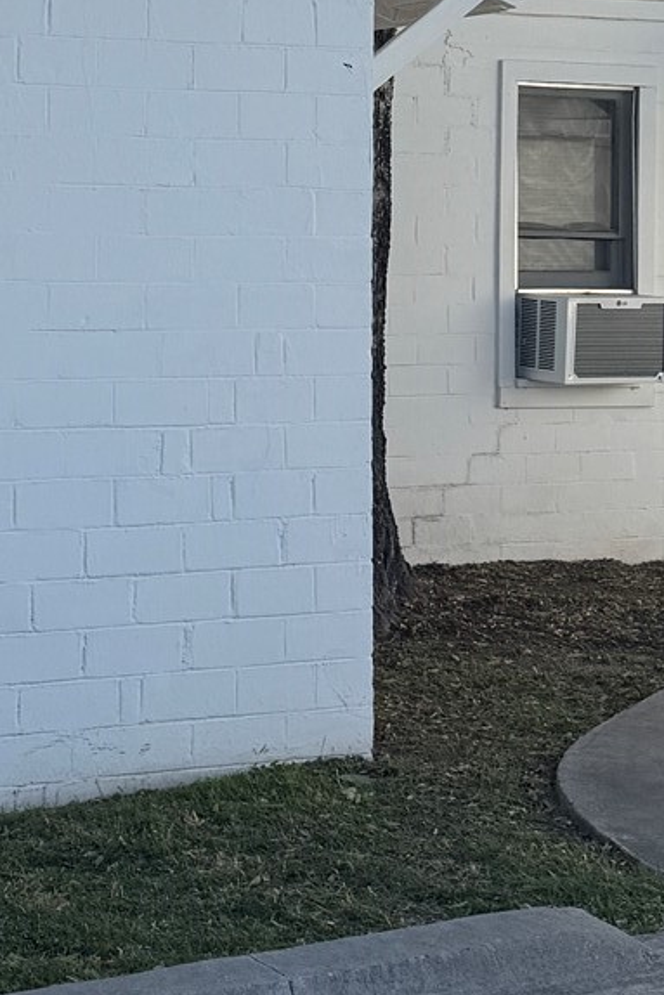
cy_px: 222
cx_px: -166
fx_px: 2461
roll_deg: +0.1
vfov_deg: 22.6
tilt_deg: +4.3
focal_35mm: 89
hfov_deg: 14.8
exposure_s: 1/2710
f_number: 1.78
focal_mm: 6.76
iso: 80
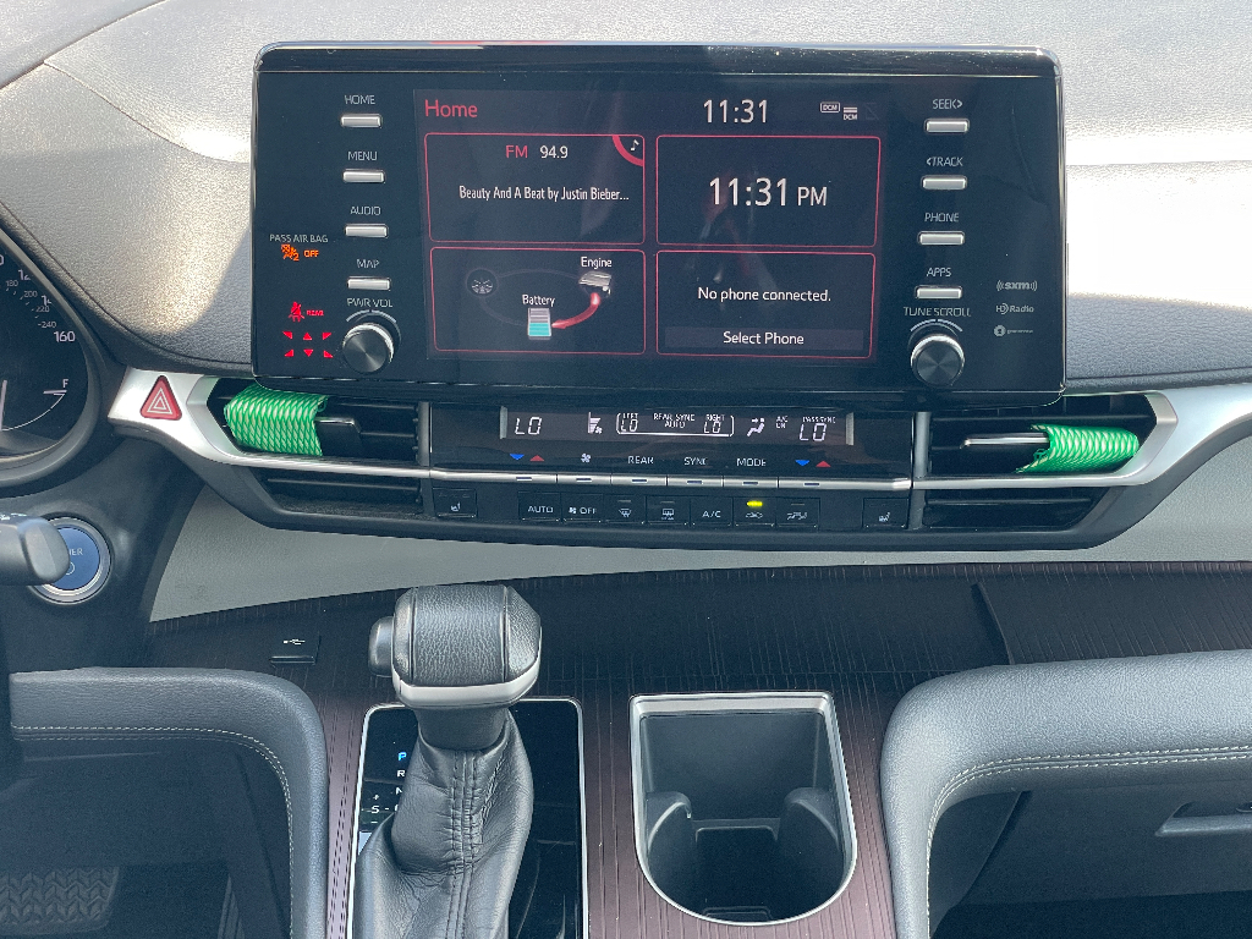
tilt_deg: -29.5
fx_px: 1881
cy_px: 470
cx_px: 626
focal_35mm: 52
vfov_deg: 28.0
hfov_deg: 36.8
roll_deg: +0.7
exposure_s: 1/99
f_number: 2
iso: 80
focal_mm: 6
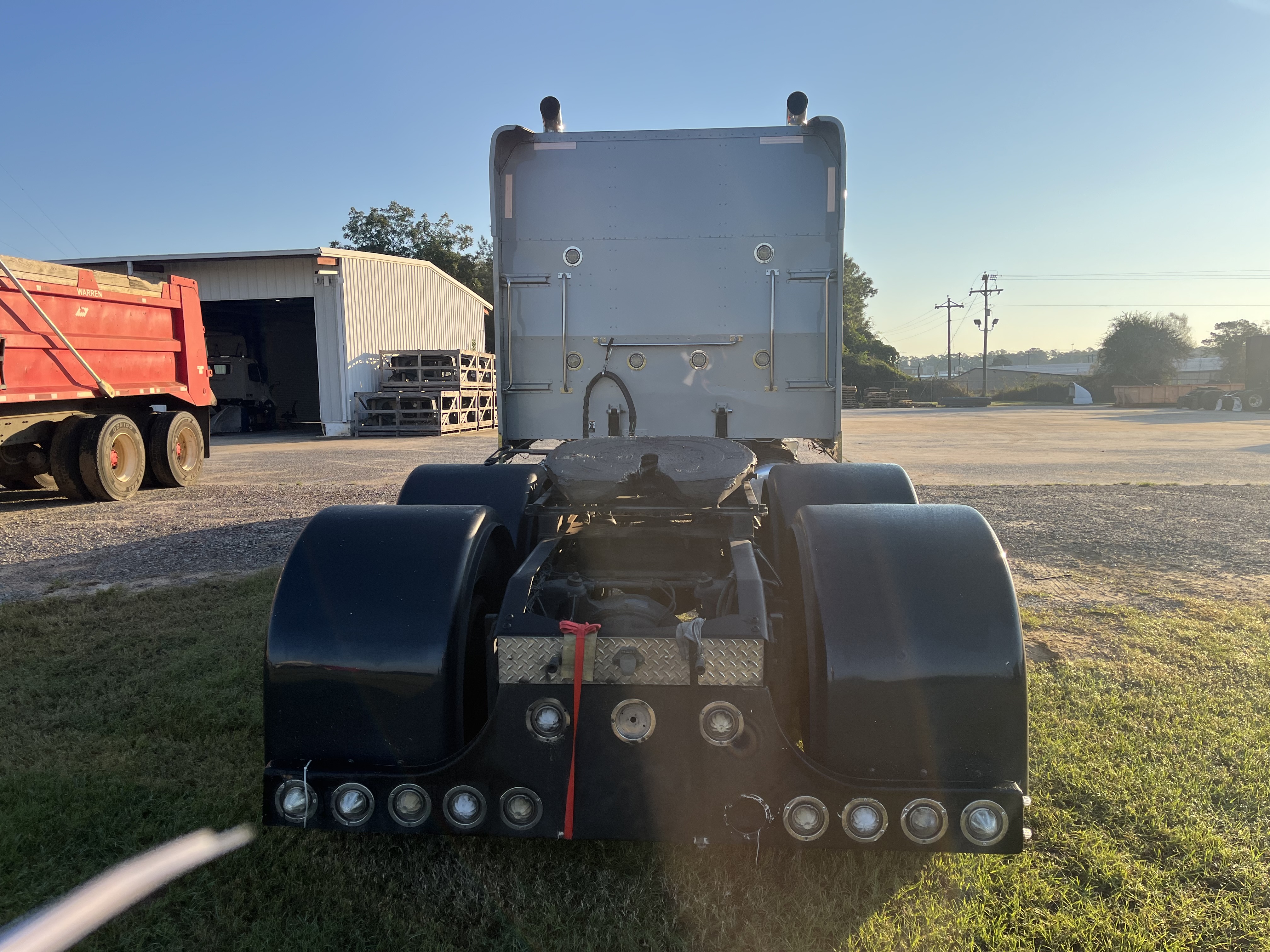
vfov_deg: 53.1
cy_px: 476
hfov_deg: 67.3
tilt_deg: -4.5
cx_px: 635
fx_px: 954
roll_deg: +2.4
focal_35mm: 26
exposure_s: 1/1862
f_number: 1.6
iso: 50
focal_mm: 5.1
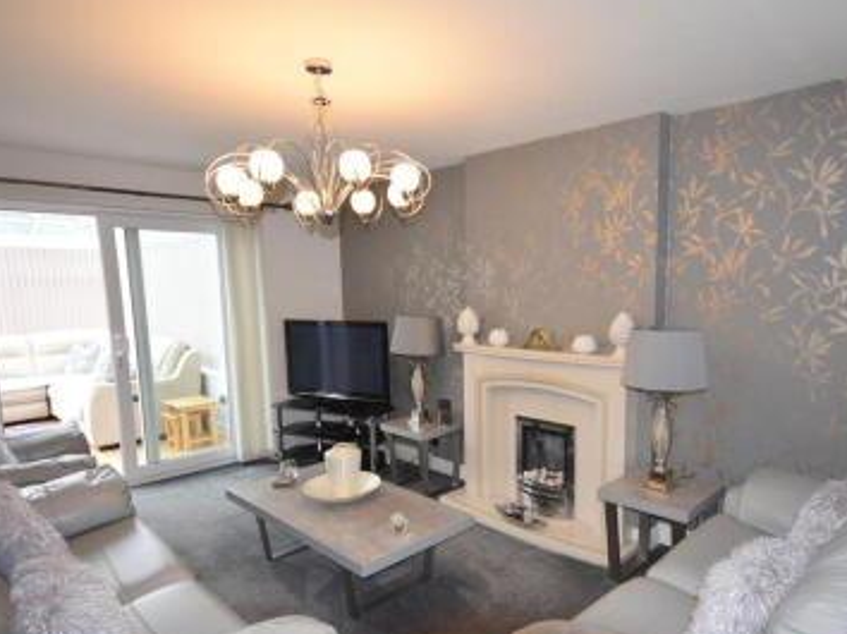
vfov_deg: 60.1
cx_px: 481
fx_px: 546
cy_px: 360
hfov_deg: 75.2
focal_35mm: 22
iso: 560
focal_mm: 11.5
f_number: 5.6
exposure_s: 1/125
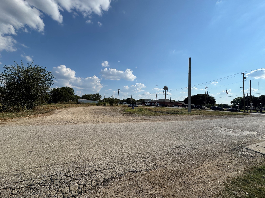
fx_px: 107
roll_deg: -3.2
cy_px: 99
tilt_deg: +2.6
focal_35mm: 14
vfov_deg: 85.7
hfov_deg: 102.1
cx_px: 132
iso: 40
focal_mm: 2.22
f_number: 2.2
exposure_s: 1/3906
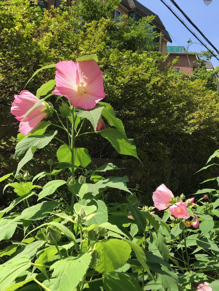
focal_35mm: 39
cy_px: 144
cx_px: 106
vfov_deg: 47.9
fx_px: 329
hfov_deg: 36.8
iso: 25
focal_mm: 4.15
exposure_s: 1/884
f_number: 2.2
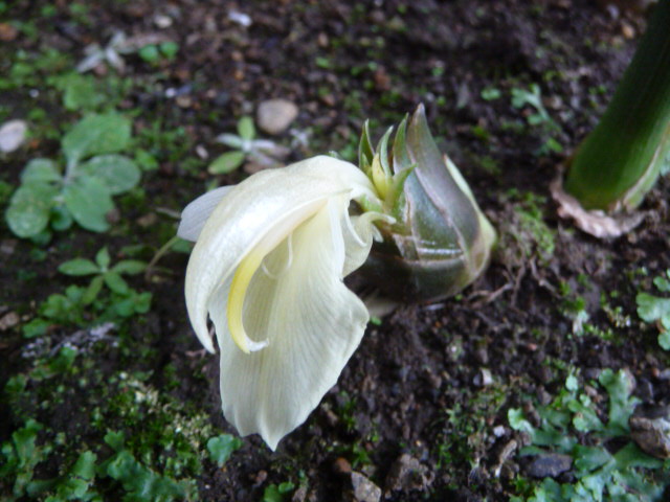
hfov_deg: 63.4
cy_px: 251
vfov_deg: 49.7
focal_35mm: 28
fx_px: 542
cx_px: 335
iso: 320
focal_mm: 4.7
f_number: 3.3
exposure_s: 1/30
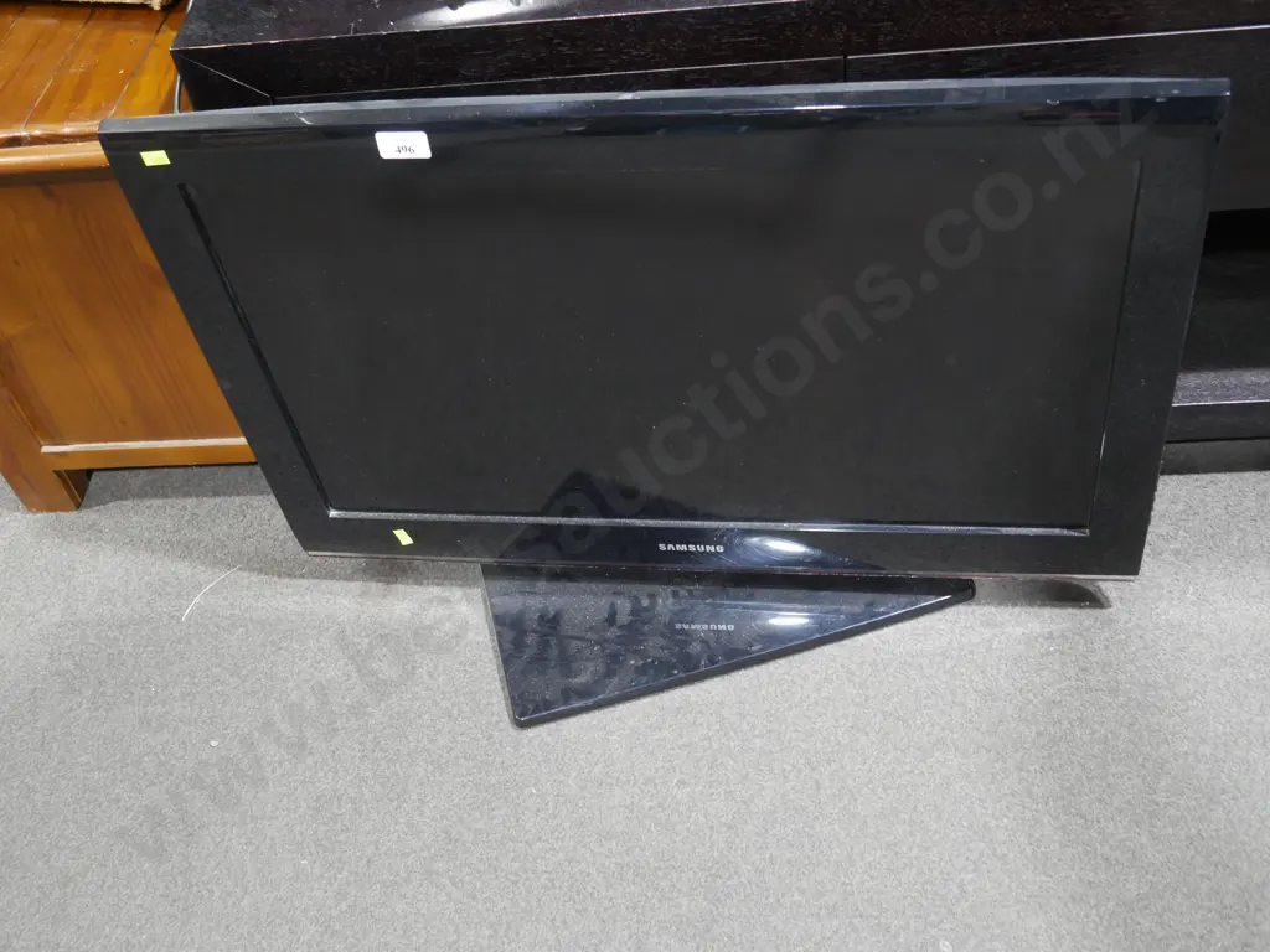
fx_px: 1468
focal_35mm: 40
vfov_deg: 36.0
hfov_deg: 46.8
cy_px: 476
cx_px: 635
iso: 1600
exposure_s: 1/60
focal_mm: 20
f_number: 4.4
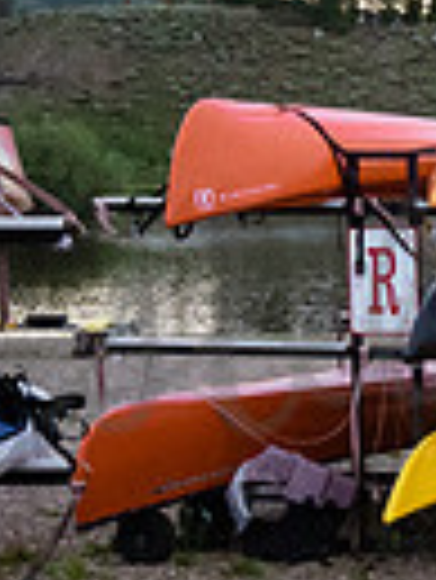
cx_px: 1254
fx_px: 2666
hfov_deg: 8.1
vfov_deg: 12.4
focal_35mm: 159
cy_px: 333
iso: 12800
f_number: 16
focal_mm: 35
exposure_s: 1/100
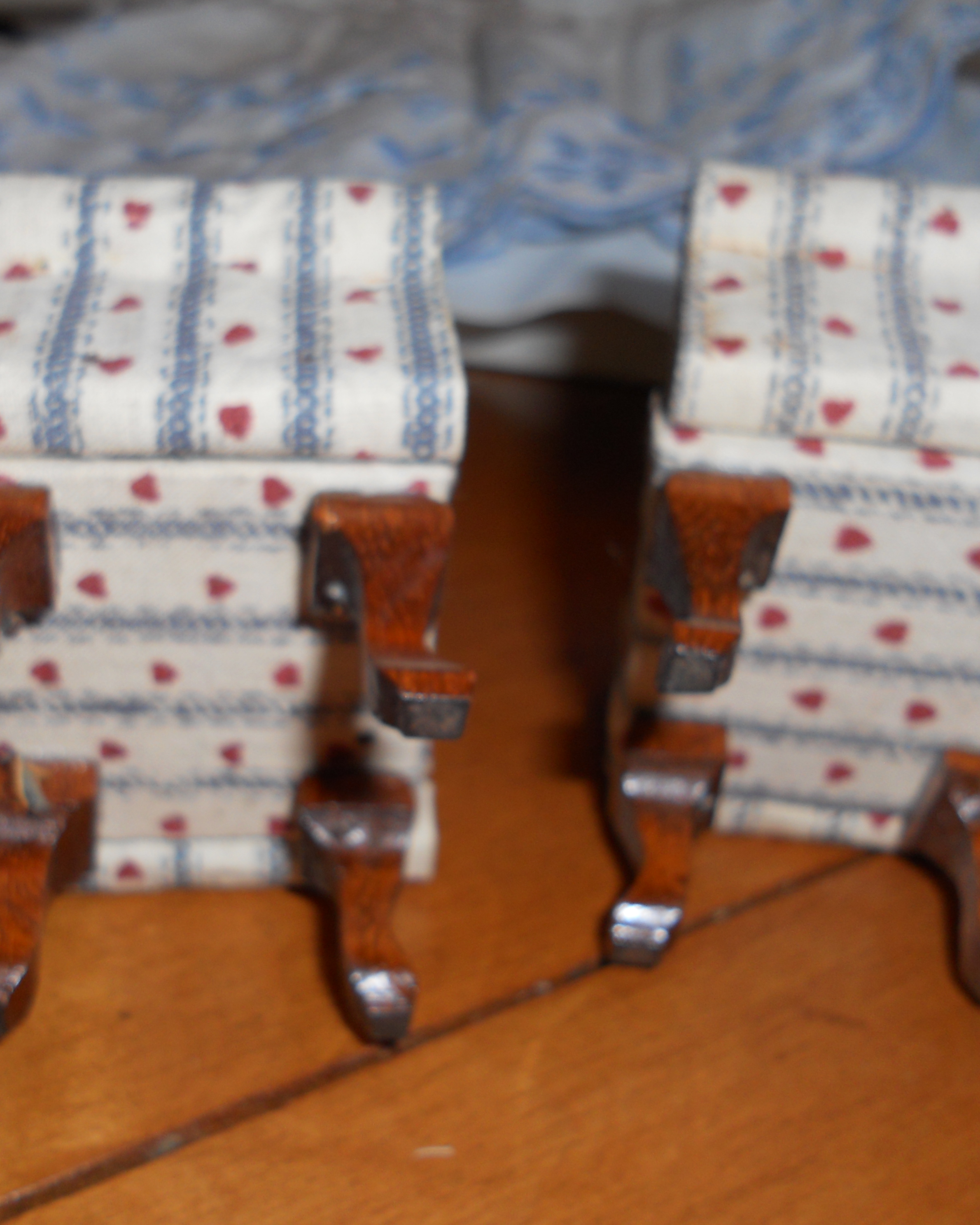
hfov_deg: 35.5
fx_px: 1523
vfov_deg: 43.8
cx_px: 379
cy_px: 610
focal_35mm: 42
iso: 80
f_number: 8.8
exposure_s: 1/25
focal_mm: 5.8
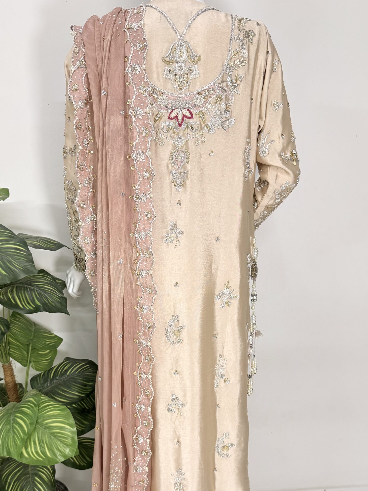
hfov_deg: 44.1
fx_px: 454
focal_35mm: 32
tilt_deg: -13.5
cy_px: 316
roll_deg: -0.1
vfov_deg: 55.9
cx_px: 167
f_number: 1.78
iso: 125
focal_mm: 6.76
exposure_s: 1/100
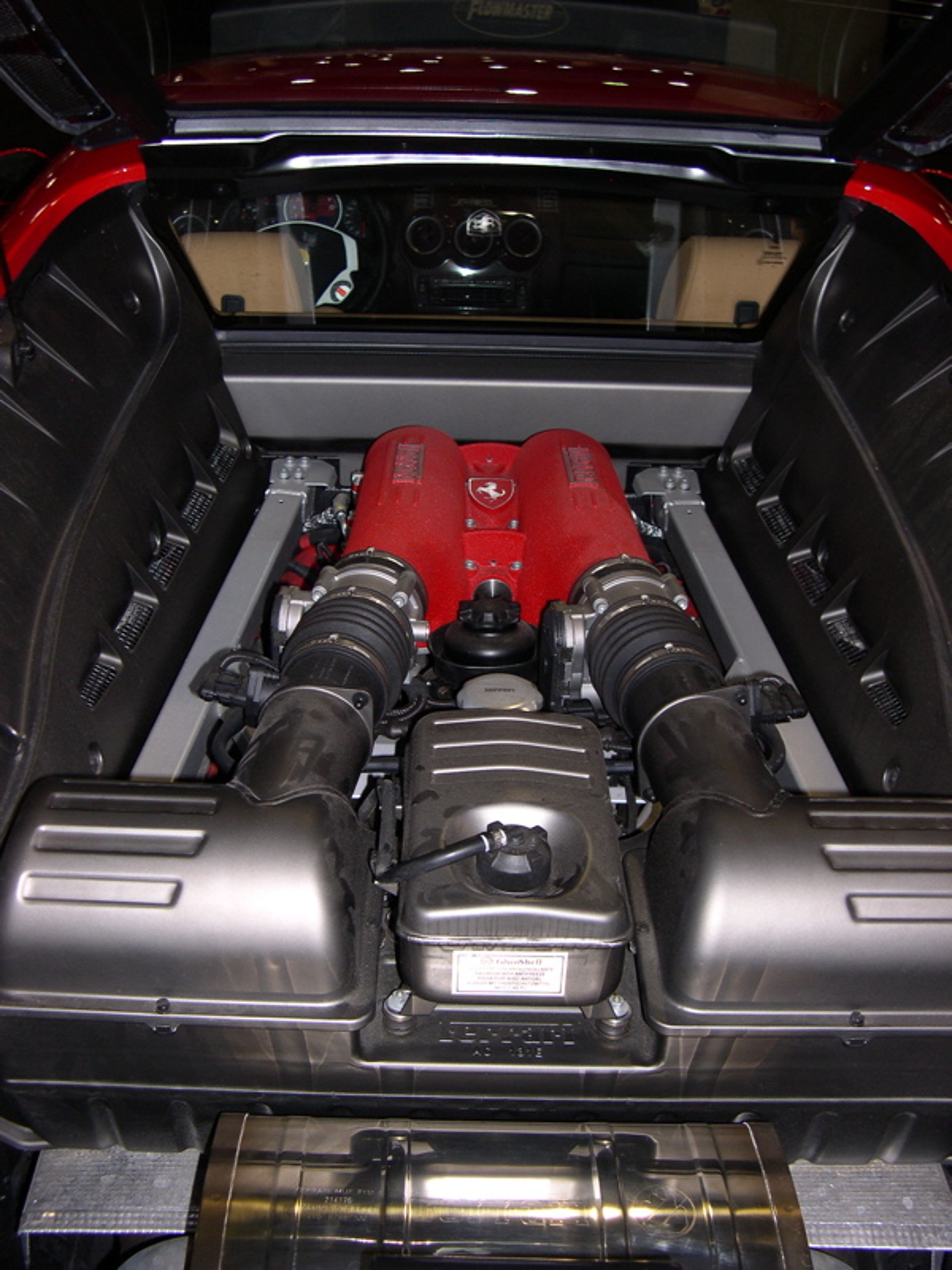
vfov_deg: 49.0
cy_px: 635
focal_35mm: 38
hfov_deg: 37.7
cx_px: 476
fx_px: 1393
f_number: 2.8
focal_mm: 8
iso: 100
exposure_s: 1/60
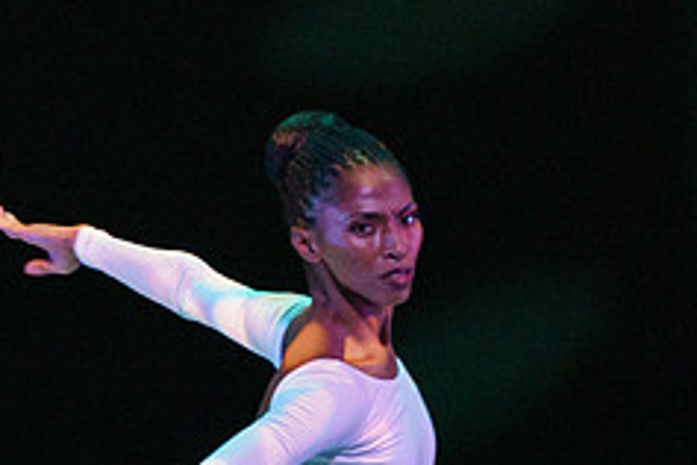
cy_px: 614
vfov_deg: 1.0
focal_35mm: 1314
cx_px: 284
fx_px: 25439
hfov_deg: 1.6
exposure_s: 1/400
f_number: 6.3
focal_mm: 376
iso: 5000
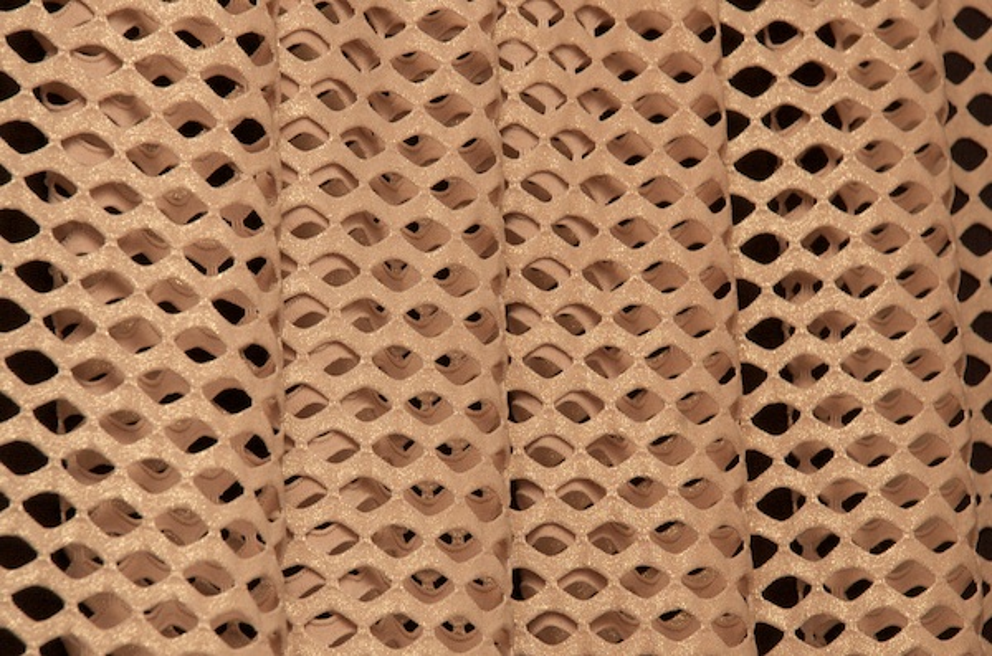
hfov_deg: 10.2
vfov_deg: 6.7
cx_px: 496
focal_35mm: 202
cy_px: 328
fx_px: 5567
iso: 400
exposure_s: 1/1000
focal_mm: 135
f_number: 10
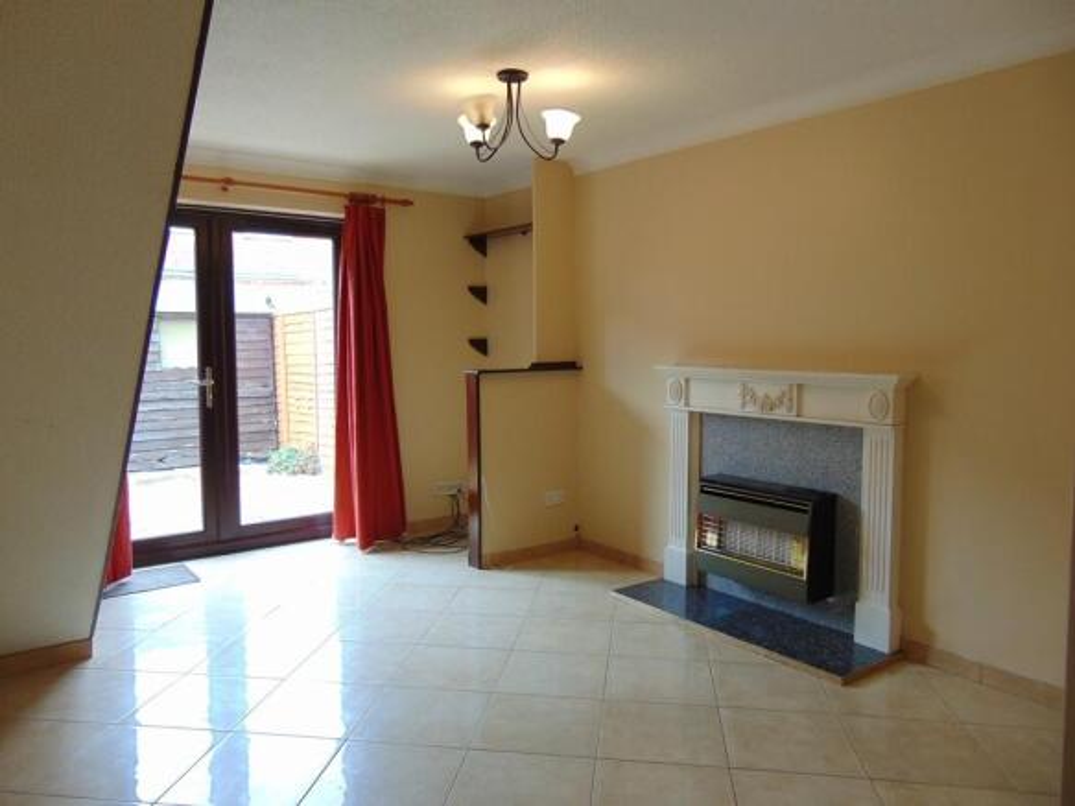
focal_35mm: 25
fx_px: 776
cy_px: 403
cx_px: 538
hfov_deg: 69.4
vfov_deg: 54.9
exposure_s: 1/30
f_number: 3
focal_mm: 4.5
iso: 100
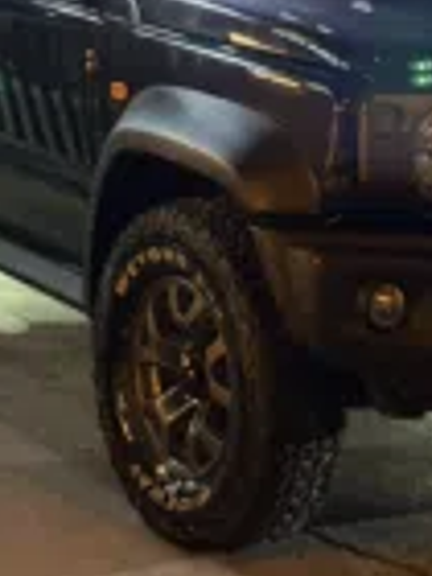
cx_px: 300
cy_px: 16
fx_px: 2280
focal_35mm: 137
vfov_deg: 14.2
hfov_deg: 10.8
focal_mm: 6.76
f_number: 1.78
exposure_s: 1/25
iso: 500
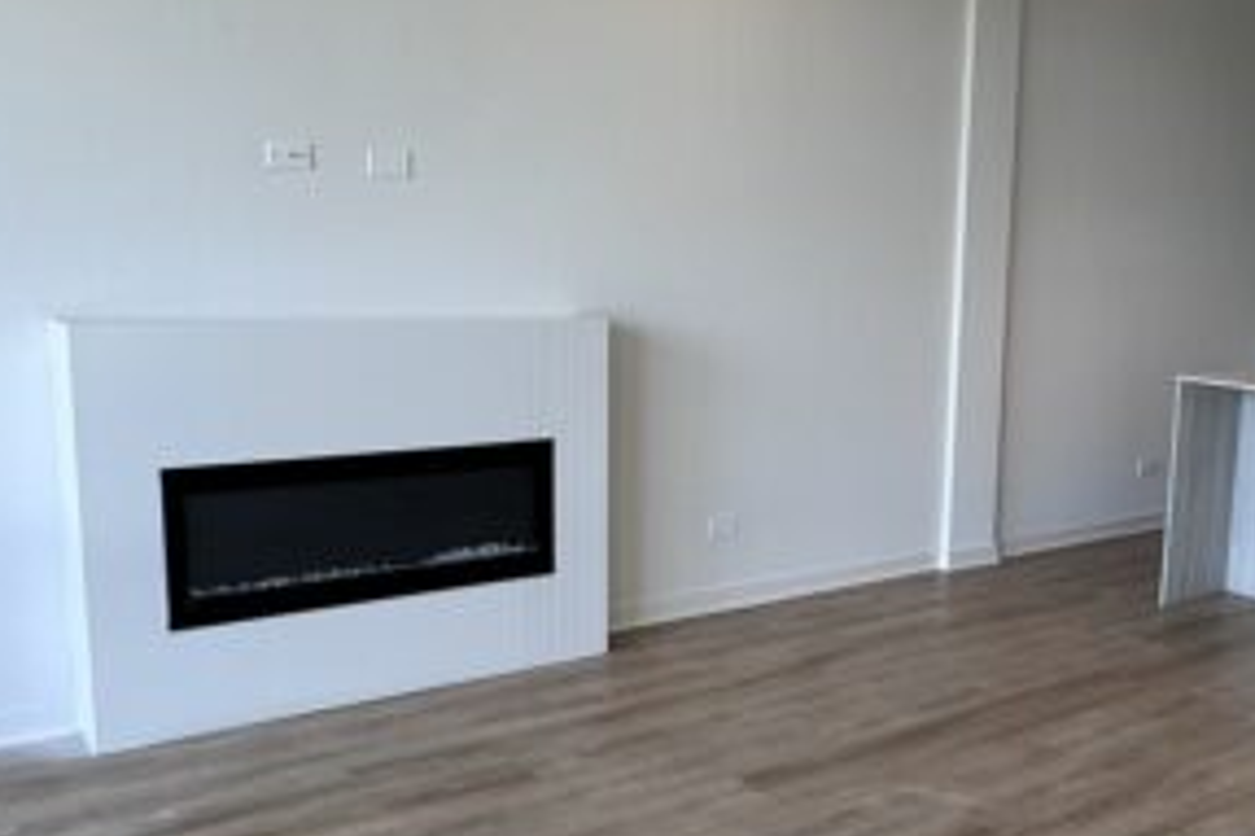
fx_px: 1359
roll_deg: -2.5
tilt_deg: -9.9
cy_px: 477
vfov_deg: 34.1
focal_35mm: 39
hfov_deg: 48.3
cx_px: 883
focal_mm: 2.22
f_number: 2.2
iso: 64
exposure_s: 1/120
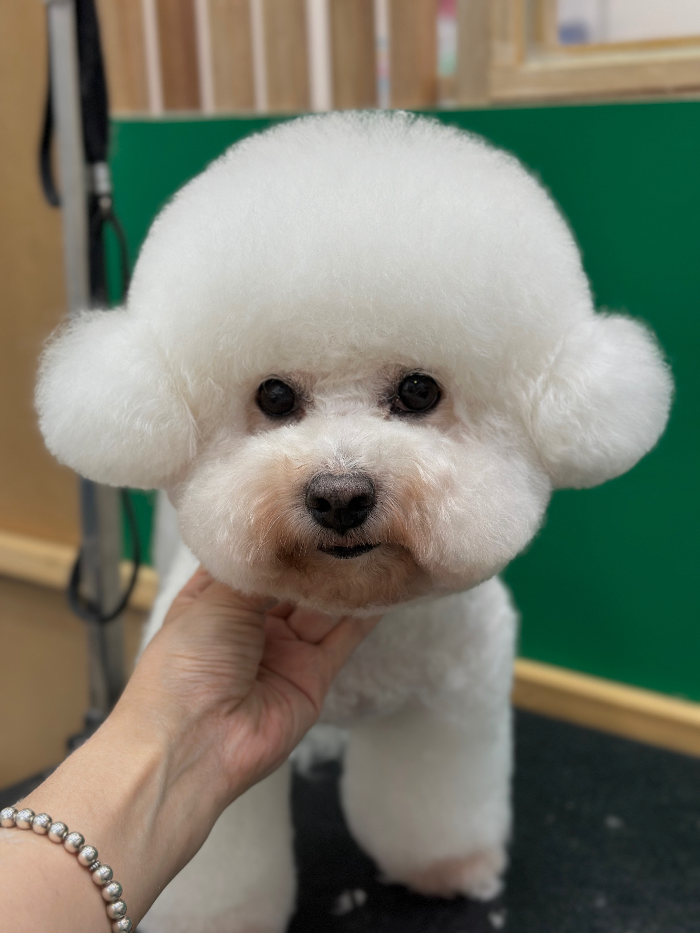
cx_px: 350
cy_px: 466
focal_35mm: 48
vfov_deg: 39.7
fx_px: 1294
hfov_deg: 30.3
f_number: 1.78
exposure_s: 1/120
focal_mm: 6.86
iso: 100
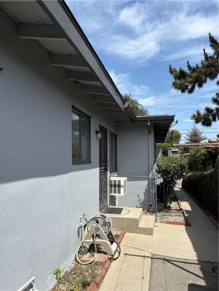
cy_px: 146
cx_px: 110
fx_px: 219
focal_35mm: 26
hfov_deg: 53.1
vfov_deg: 67.3
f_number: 1.6
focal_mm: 5.96
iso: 50
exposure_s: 1/3623
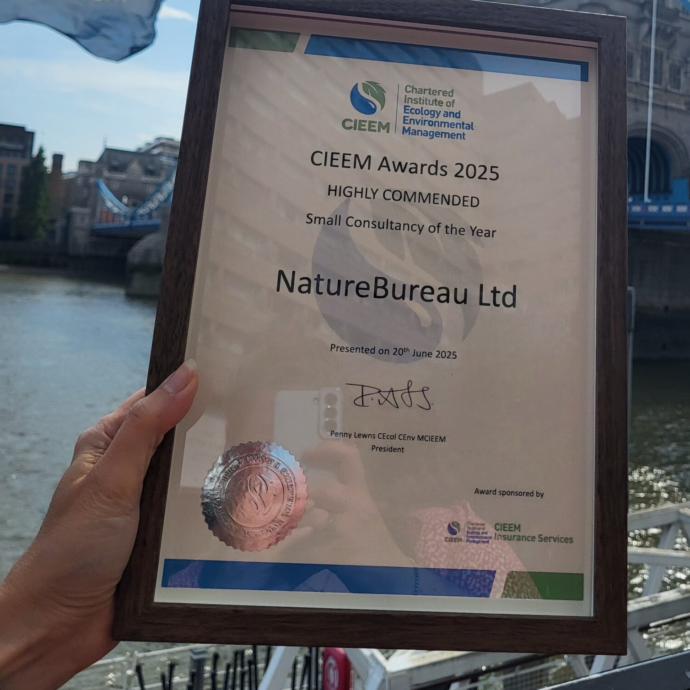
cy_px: 173
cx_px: 437
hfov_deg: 42.5
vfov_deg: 41.6
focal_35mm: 39
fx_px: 880
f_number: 1.8
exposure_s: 1/5186
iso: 40
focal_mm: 5.4
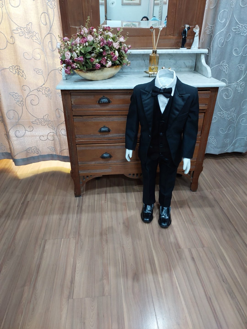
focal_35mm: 28
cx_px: 124
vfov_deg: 63.4
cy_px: 164
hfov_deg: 49.7
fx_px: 266
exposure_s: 1/30
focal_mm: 5.32
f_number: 1.8
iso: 400
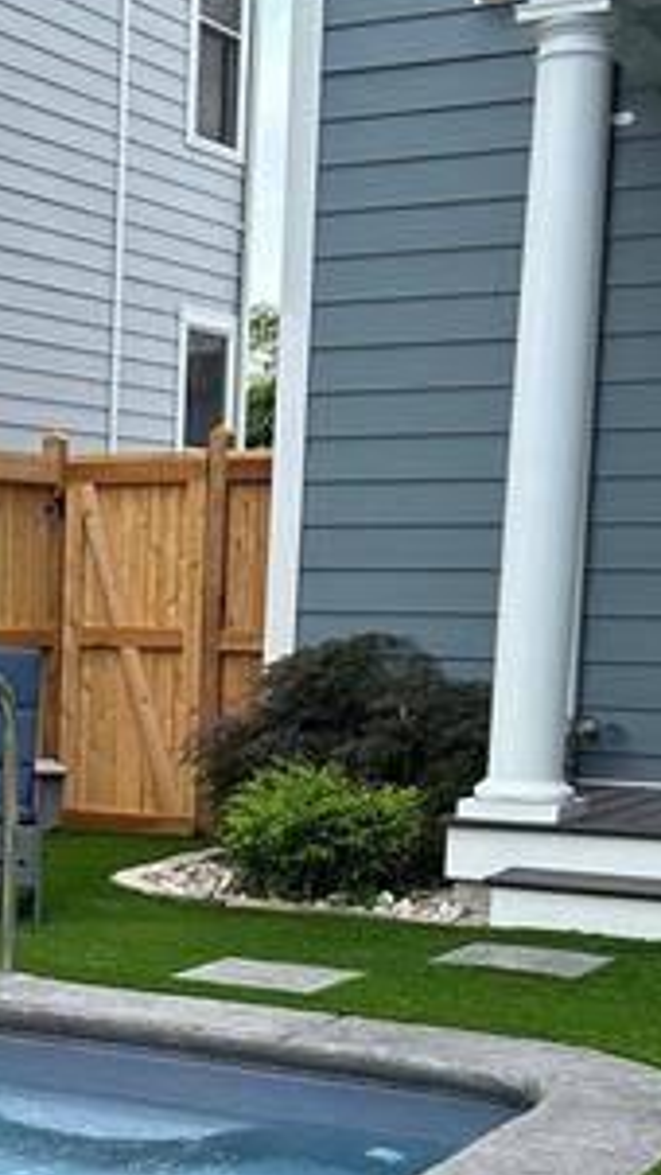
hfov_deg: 16.3
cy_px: 1000
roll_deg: -0.5
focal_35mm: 72
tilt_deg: -11.4
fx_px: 2242
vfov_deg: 28.5
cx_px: -70
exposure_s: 1/1808
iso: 50
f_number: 1.5
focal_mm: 5.7
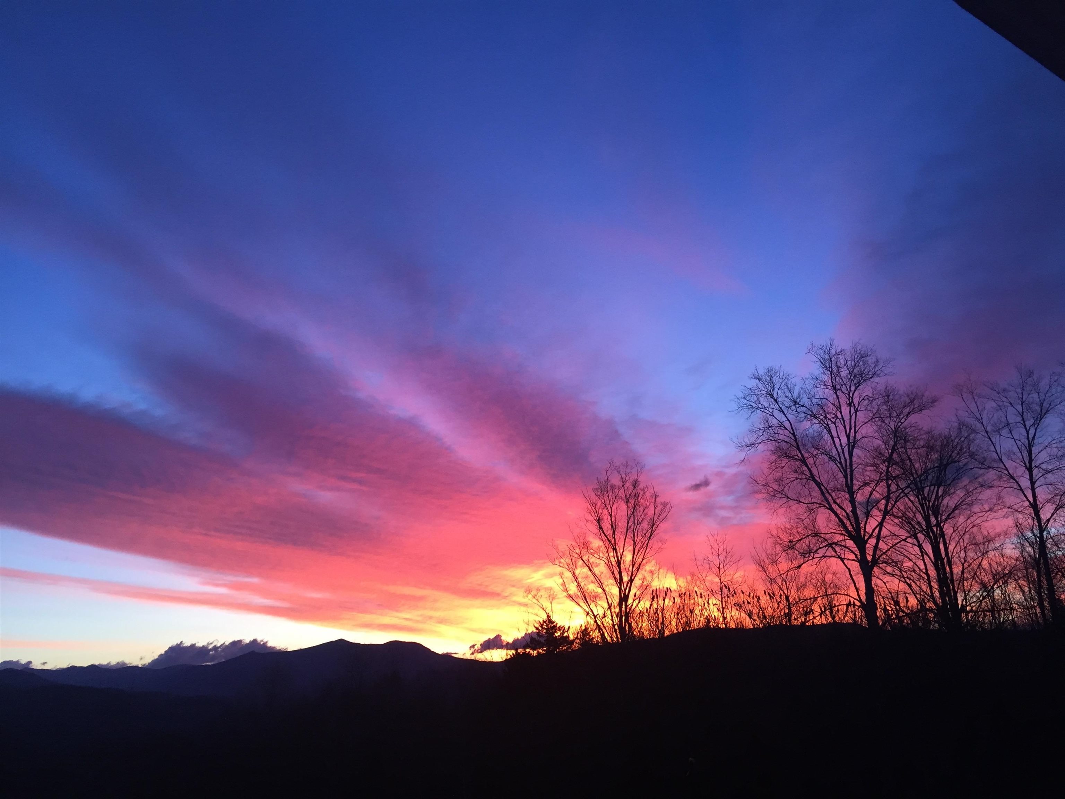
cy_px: 400
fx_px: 892
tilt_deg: +16.9
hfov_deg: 61.7
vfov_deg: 48.2
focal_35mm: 29
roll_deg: +2.8
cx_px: 532
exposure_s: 1/30
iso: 40
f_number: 2.2
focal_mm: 4.15
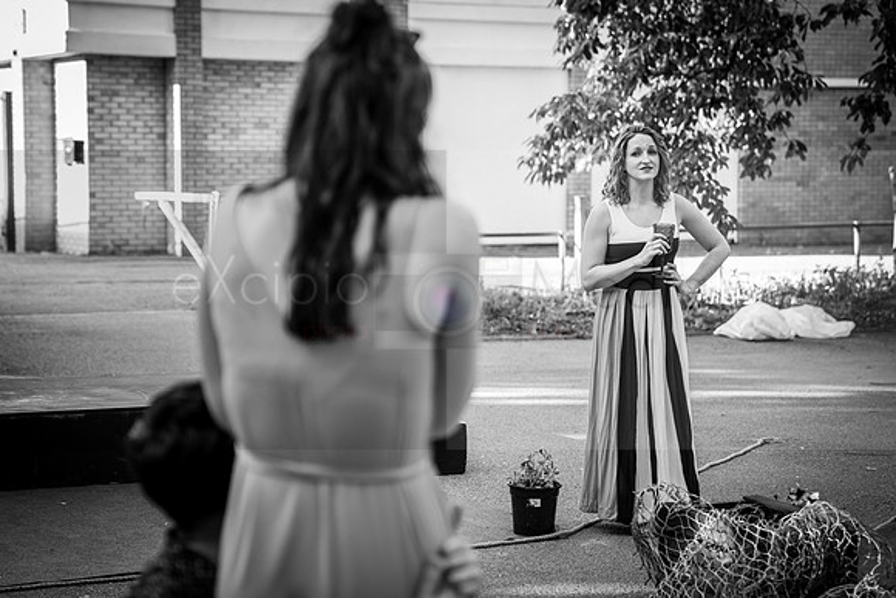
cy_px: 297
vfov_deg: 16.9
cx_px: 410
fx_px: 2018
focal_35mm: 81
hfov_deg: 25.0
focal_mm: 70
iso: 200
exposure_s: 1/160
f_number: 2.8
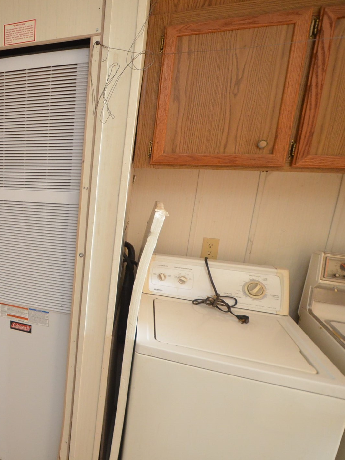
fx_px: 292
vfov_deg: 76.4
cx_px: -4
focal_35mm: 22
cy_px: 228
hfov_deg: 49.3
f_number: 4
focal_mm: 10
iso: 1800
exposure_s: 1/60
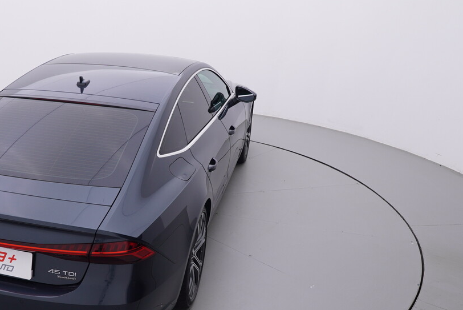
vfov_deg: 33.4
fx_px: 513
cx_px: 126
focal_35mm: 40
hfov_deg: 47.1
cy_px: 194
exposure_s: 1/80
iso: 200
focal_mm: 15
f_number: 5
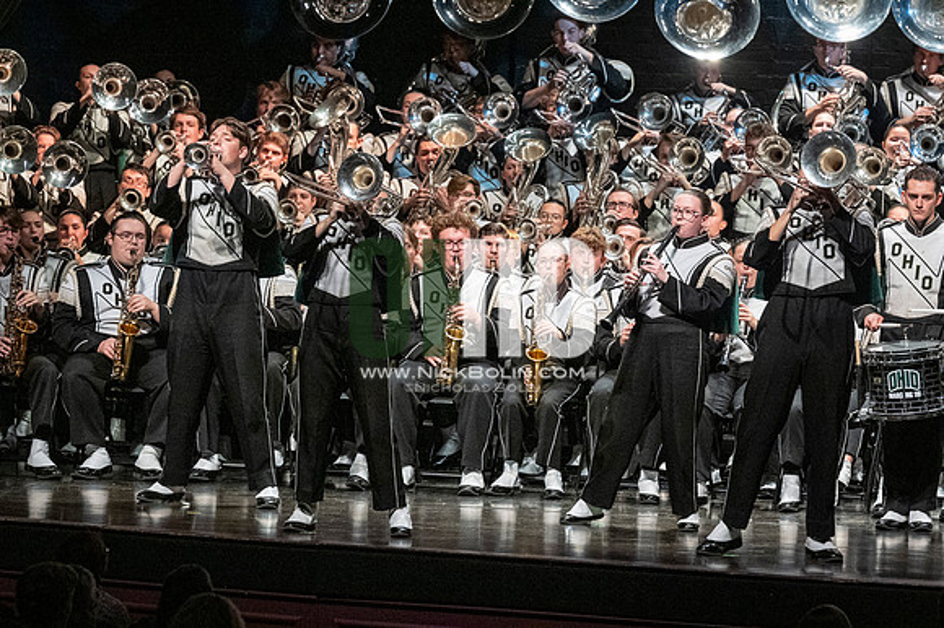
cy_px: 314
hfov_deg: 9.5
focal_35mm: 217
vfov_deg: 6.3
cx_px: 472
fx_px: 5687
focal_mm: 145
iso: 4000
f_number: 4
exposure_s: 1/500
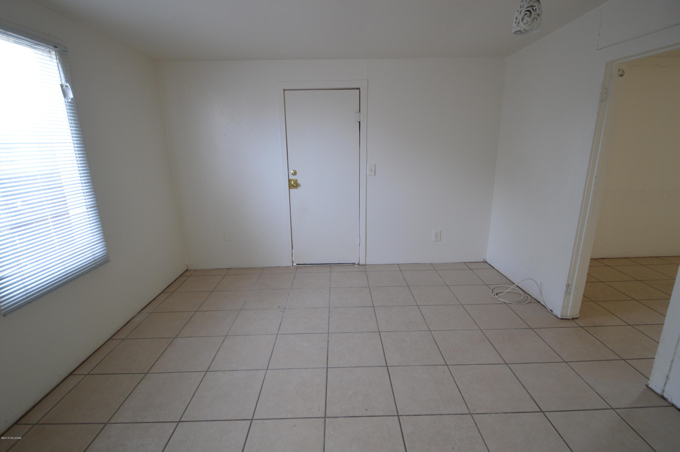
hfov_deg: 95.0
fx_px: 311
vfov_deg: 71.9
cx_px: 340
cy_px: 226
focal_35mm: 16
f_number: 3.5
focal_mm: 11
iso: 560
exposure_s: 1/60
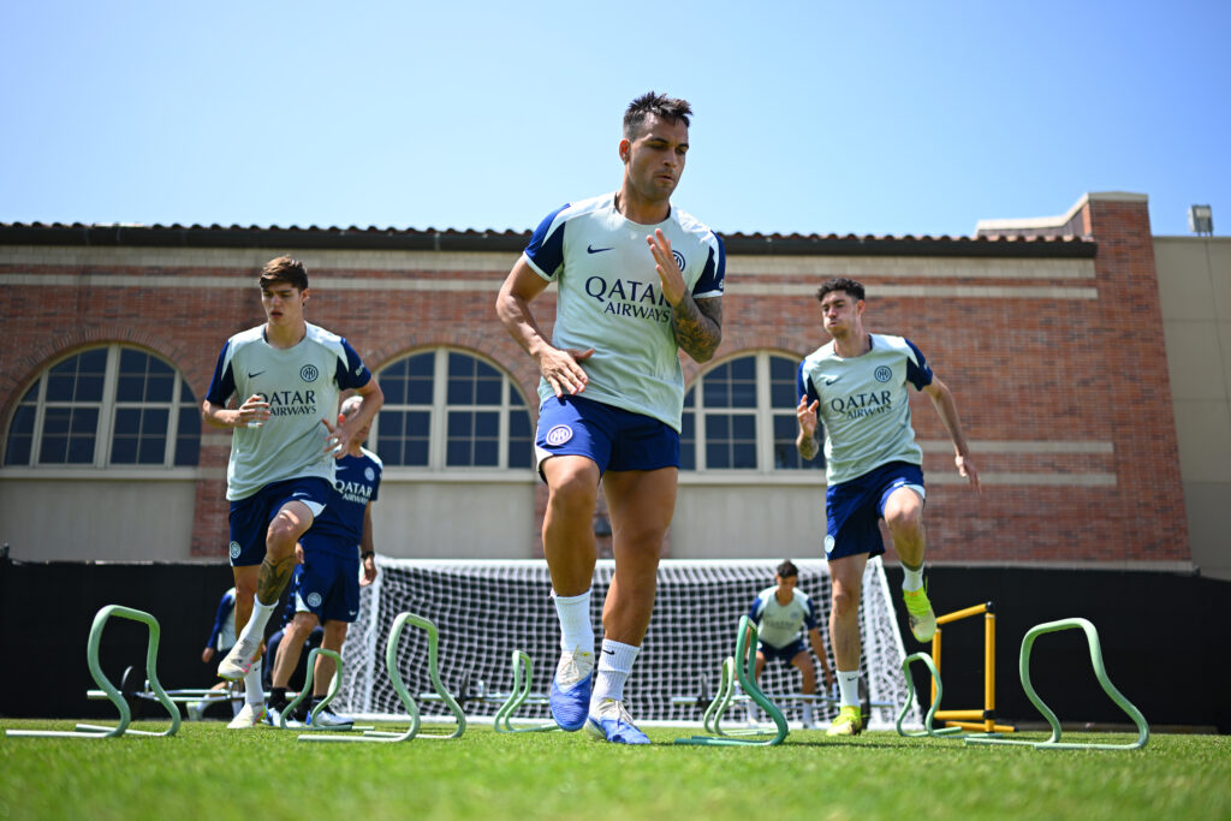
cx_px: 616
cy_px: 410
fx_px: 1197
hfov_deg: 54.4
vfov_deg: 37.9
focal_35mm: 35
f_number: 1.8
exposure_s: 1/1600
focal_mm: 35
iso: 64
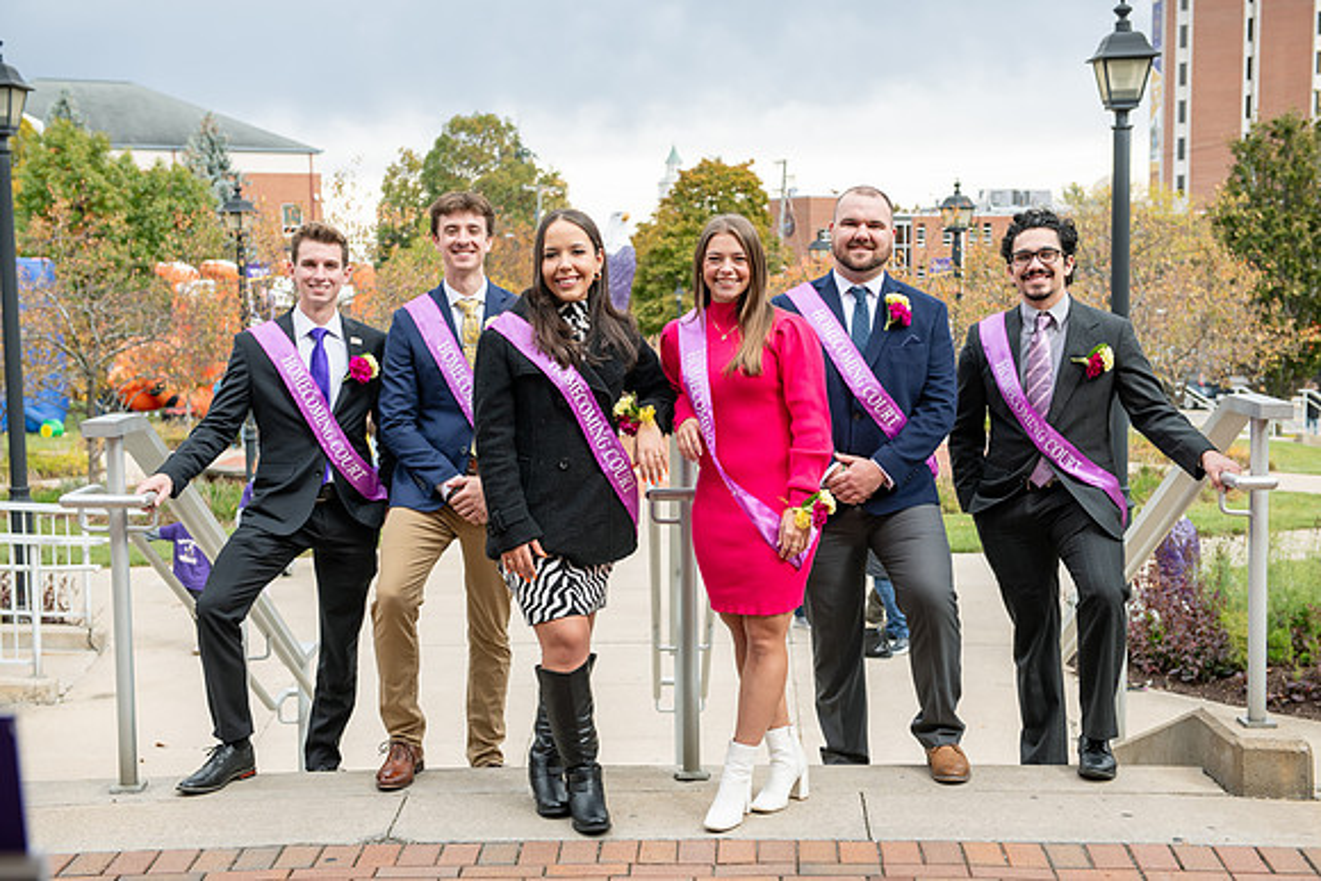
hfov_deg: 38.2
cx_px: 660
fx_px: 1908
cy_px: 440
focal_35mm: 52
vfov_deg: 26.0
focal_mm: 52
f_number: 4.5
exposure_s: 1/400
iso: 200
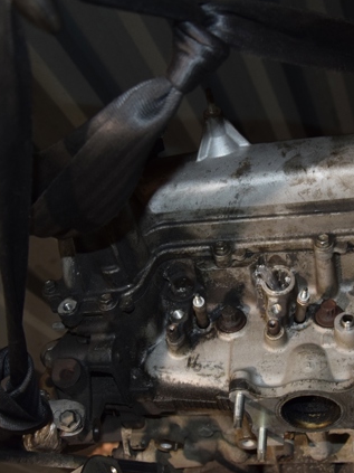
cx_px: 242
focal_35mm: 48
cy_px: 237
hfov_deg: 30.0
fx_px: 655
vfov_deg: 39.7
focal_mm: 22
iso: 800
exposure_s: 1/60
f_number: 5
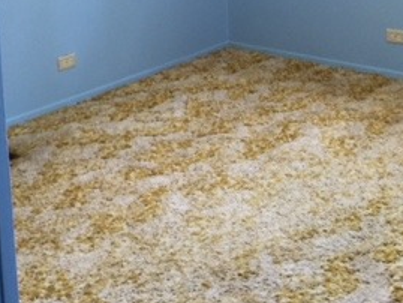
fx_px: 804
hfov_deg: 28.1
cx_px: 187
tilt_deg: -9.2
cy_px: -33
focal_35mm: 69
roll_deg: +0.3
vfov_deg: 20.3
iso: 64
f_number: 2.2
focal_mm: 4.15
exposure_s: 1/15
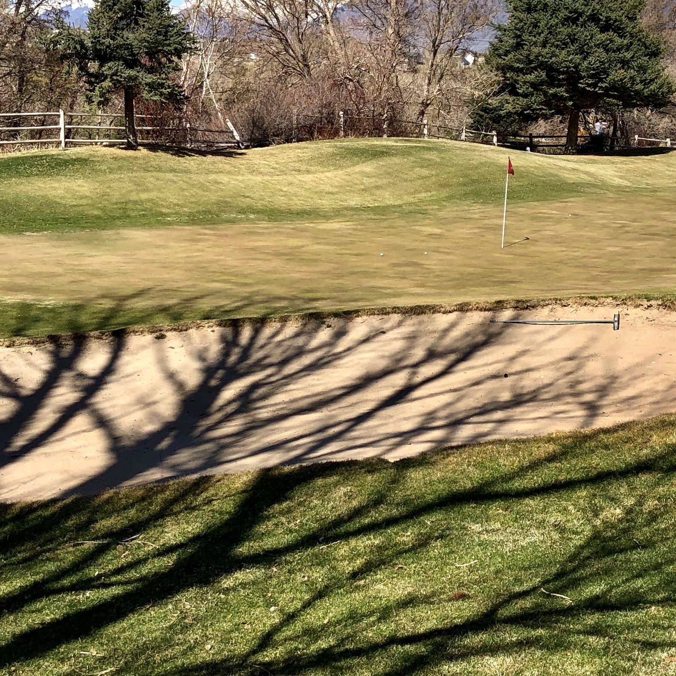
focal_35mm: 63
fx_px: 1392
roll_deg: -4.8
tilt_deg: -6.4
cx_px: 413
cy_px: 270
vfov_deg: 27.2
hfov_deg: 27.2
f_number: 1.8
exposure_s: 1/2183
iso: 20
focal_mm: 3.99
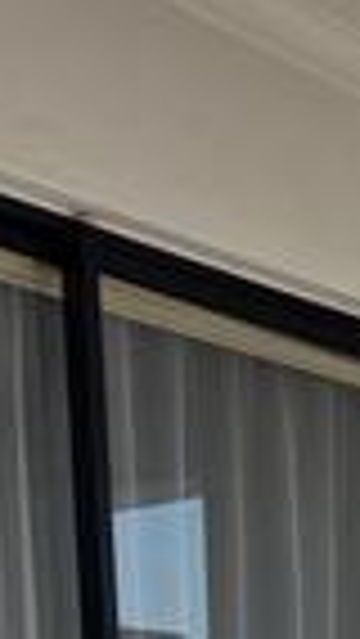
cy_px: 1130
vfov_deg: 19.9
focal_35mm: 80
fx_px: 1356
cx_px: 752
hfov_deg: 12.9
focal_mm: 2.2
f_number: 1.9
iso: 32
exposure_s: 1/1930
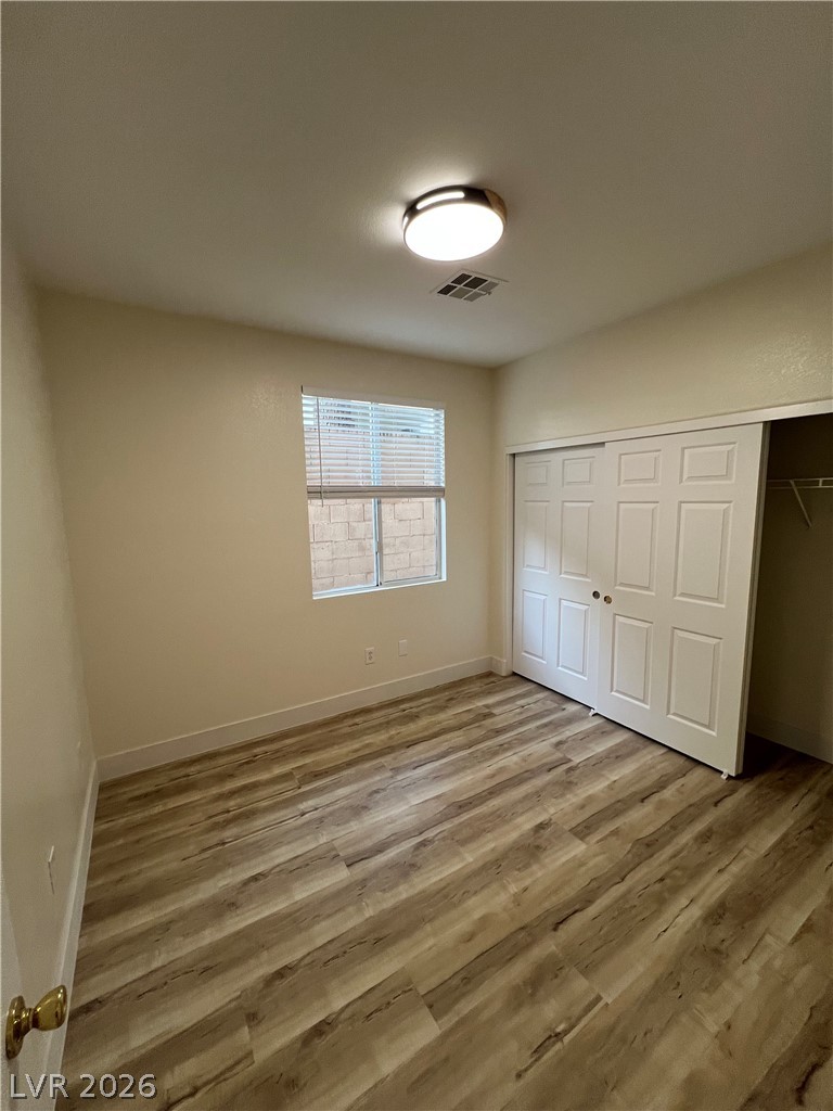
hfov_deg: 89.9
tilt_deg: -7.2
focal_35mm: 13
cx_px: 416
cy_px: 556
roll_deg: +0.4
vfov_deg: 106.2
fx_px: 417
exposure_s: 1/120
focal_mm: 1.57
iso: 160
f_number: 1.8
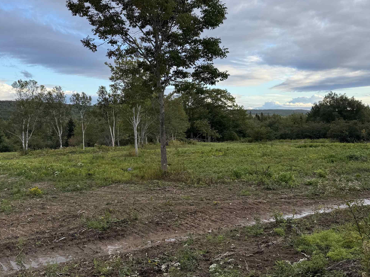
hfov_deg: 48.0
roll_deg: +0.2
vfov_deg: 37.5
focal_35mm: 38
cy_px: 105
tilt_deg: +1.7
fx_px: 406
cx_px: 117
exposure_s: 1/1156
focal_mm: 6.76
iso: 80
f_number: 1.78
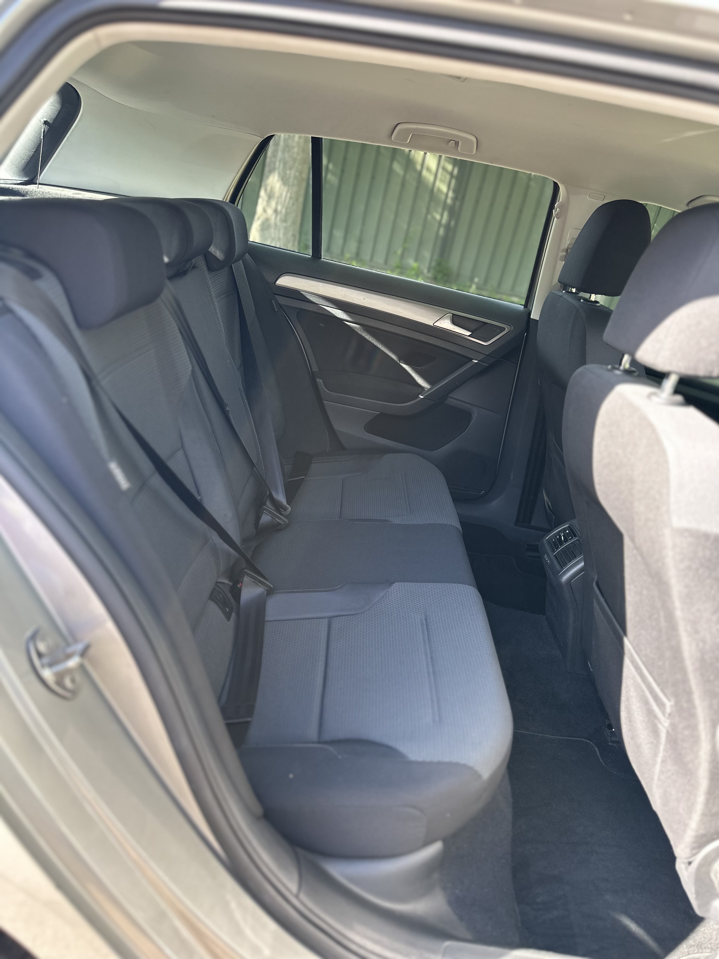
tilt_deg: -20.9
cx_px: 360
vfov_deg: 71.6
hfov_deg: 56.8
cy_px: 480
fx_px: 665
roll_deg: -13.8
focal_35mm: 24
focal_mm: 6.86
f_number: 1.78
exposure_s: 1/149
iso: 125
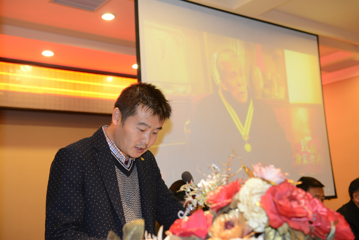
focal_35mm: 44
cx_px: 180
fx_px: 439
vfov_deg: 30.5
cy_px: 120
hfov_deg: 44.5
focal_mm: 44
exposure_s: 1/60
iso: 800
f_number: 3.5
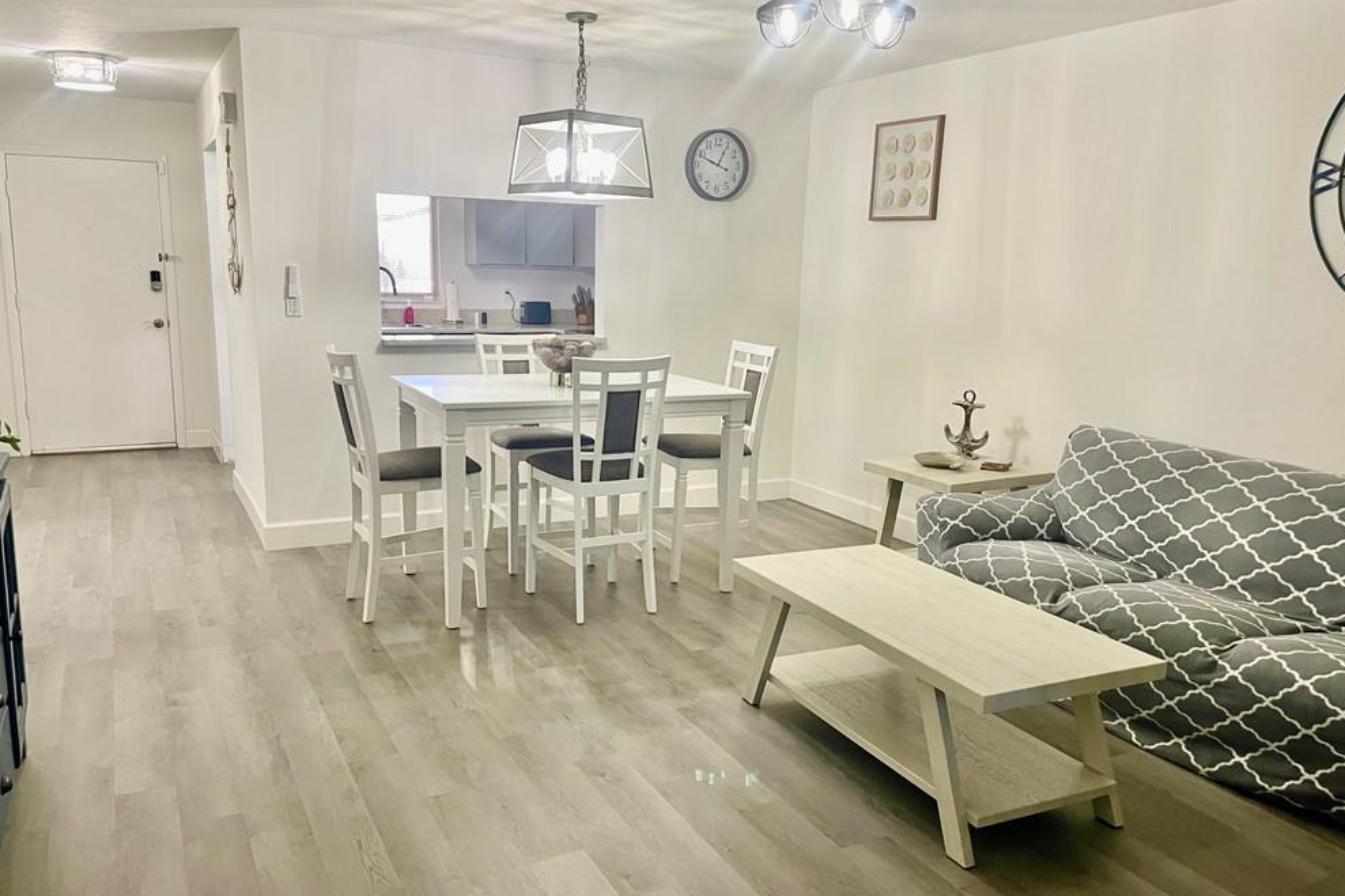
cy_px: 481
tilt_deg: -9.9
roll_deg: -1.2
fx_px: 1046
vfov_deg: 46.4
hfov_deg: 65.5
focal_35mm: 28
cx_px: 653
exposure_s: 1/60
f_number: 1.6
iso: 80
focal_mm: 4.2
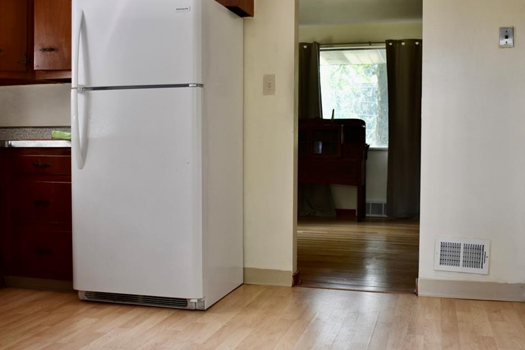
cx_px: 244
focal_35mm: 39
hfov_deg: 49.5
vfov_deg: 34.2
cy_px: 166
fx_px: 569
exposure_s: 1/100
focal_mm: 24
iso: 400
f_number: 5
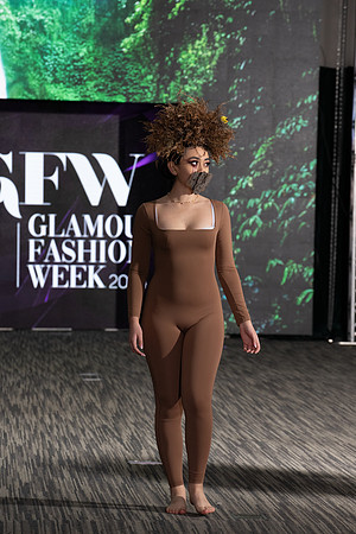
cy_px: 267
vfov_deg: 12.5
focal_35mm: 165
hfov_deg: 8.3
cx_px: 178
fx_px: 2447
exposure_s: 1/125
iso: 1600
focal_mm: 165
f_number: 8
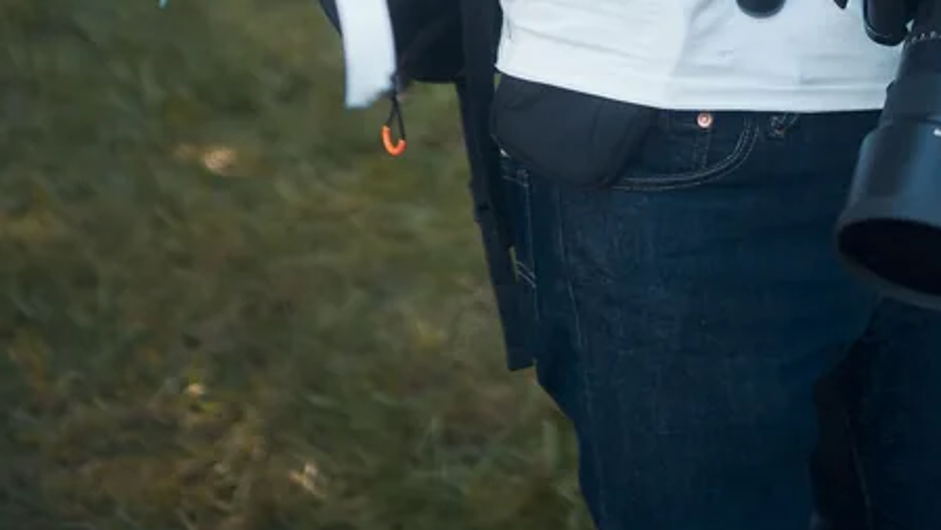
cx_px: 708
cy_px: -587
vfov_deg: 11.1
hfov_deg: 21.6
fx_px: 2446
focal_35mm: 98
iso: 250
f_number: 1.4
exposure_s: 1/800
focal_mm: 35
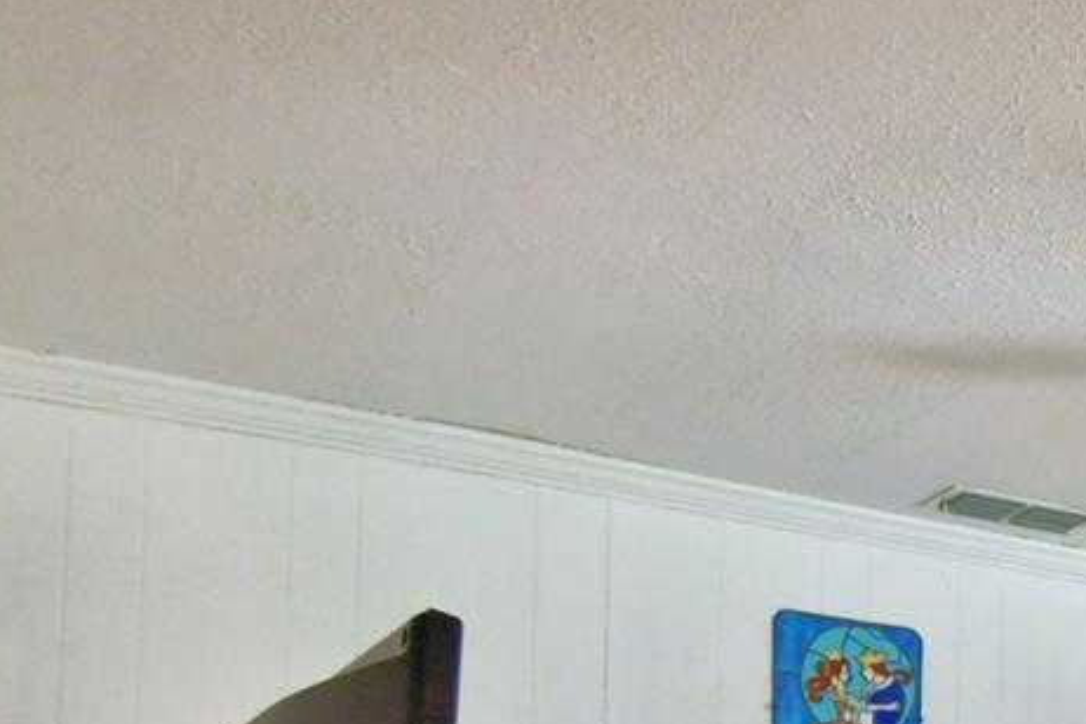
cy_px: 903
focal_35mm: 52
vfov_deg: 23.4
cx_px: 1554
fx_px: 1569
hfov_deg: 28.1
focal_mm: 10
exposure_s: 1/50
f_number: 4.5
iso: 400
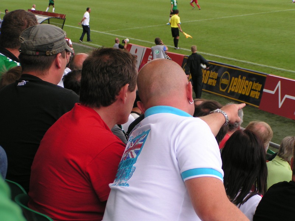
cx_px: 148
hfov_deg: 19.8
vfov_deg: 14.9
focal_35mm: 99
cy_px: 110
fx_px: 844
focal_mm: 15.2
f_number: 4
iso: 50
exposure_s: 1/100
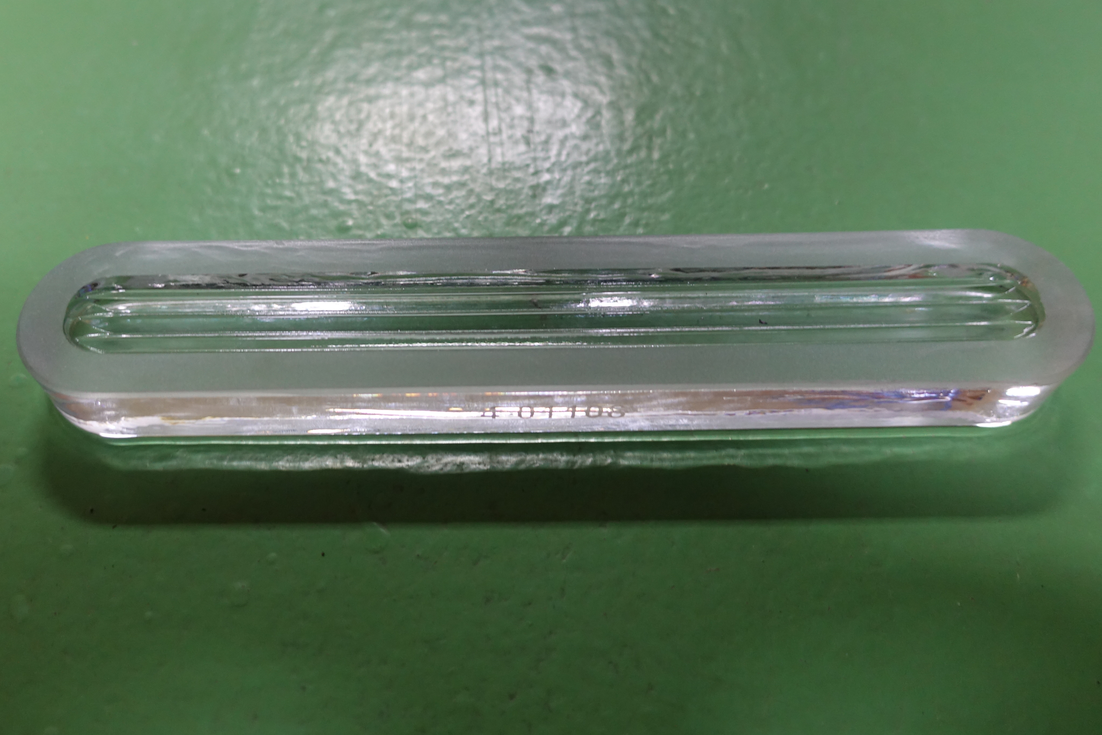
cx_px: 467
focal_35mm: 32
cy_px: 334
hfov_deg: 58.4
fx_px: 979
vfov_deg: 41.1
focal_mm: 8.8
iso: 400
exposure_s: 1/30
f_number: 1.8
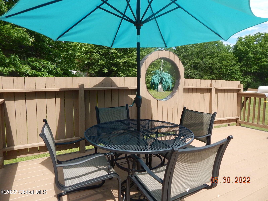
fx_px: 170
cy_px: 100
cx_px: 134
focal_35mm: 22
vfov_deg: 61.1
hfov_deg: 76.4
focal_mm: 4
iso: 125
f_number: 3
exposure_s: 1/1000
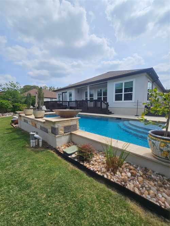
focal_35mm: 13
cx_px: 85
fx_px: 85
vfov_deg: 106.2
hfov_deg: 89.9
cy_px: 113
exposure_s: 1/3819
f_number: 2.2
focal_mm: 2.2
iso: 50
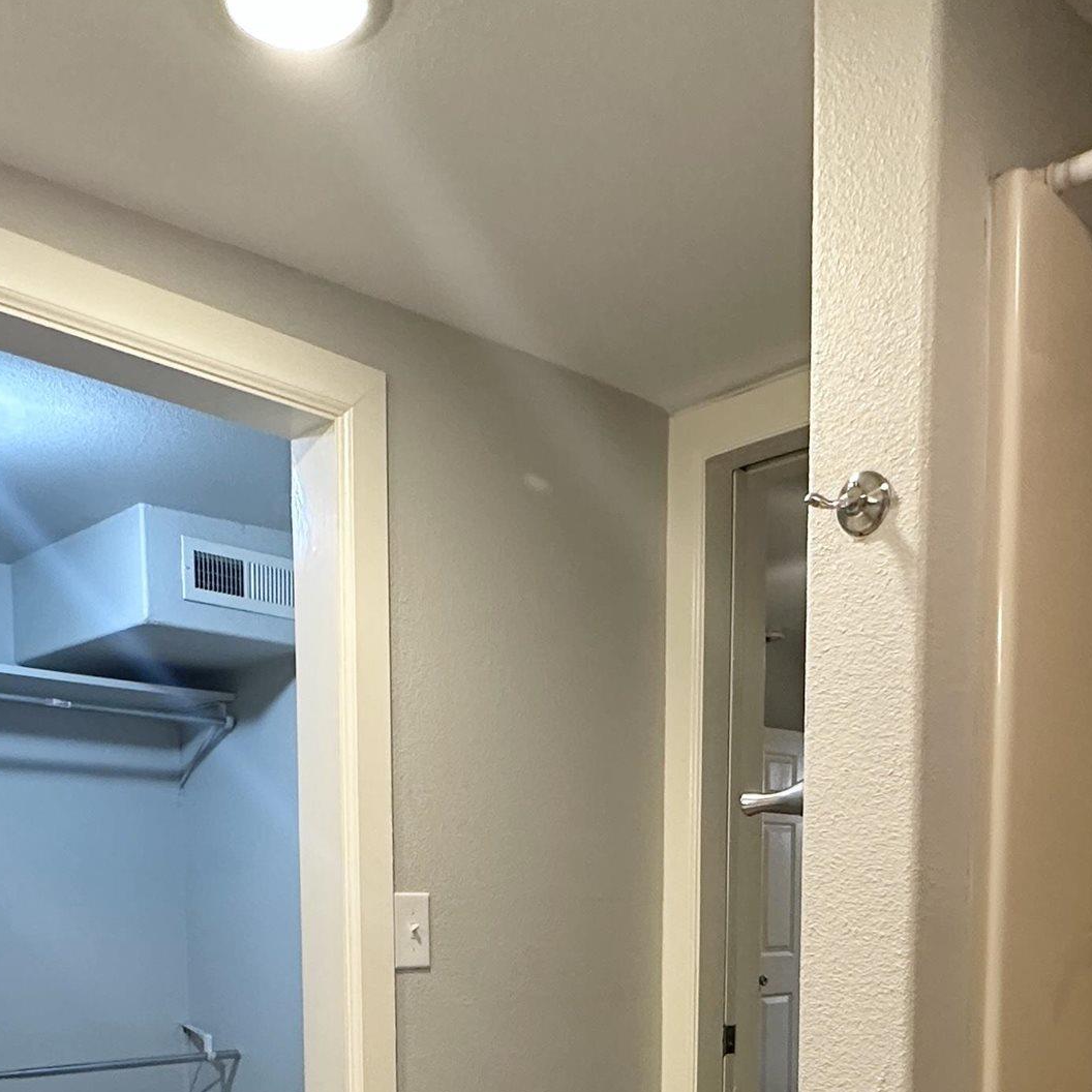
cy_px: 1065
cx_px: 517
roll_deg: -0.1
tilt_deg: -6.0
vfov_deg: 40.9
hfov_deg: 46.0
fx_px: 1285
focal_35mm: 36
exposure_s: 1/60
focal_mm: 2.22
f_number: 2.2
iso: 320
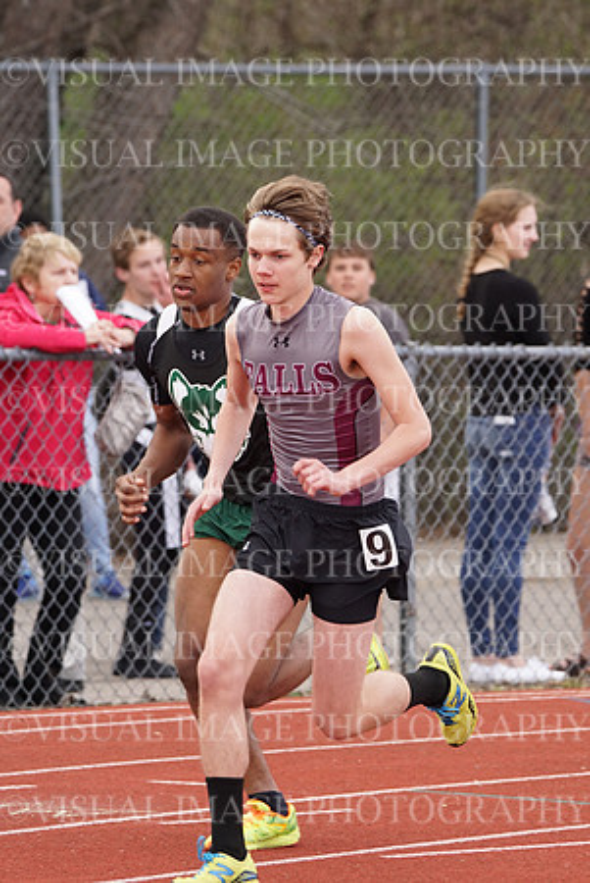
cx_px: 295
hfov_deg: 4.0
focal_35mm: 345
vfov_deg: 6.0
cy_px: 442
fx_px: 8461
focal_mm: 230
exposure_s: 1/640
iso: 1250
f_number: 6.3
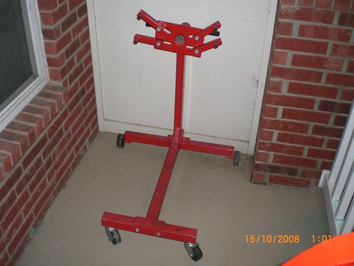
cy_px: 133
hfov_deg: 49.0
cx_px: 177
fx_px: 389
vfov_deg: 37.7
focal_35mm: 38
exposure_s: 1/60
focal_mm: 6.3
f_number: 3.1
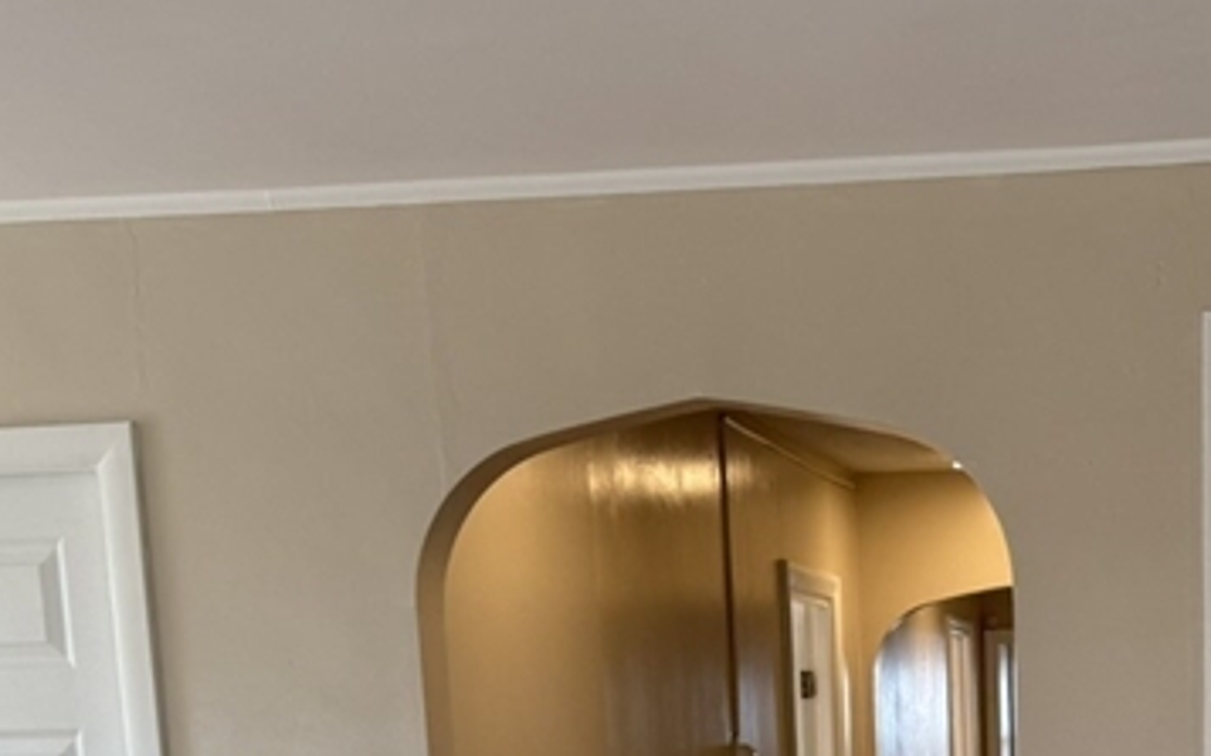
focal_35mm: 73
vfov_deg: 16.0
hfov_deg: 27.6
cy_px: 1203
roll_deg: +1.8
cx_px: 997
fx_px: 2409
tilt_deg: -9.9
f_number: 1.78
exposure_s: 1/120
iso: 80
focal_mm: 6.76
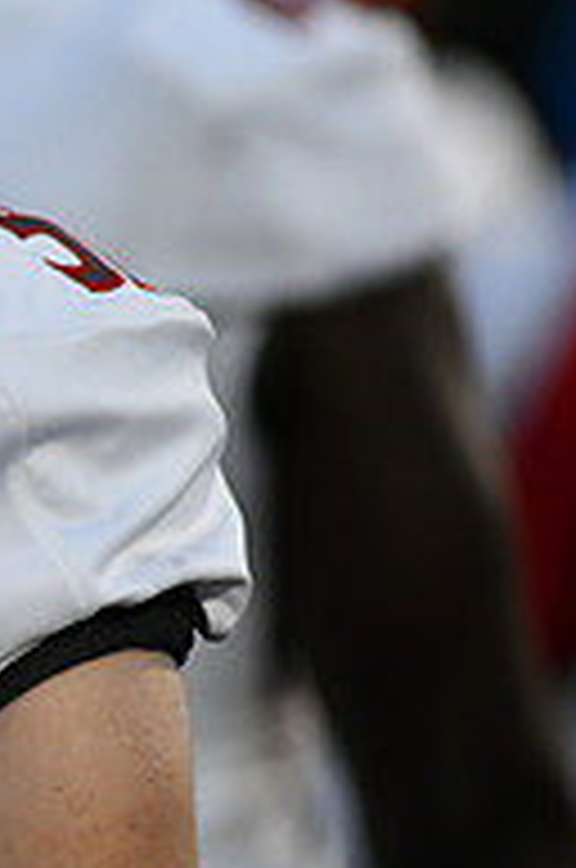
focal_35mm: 904
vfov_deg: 2.3
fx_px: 21773
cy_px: 465
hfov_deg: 1.5
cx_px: -648
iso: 2200
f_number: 4
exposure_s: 1/1250
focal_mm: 300
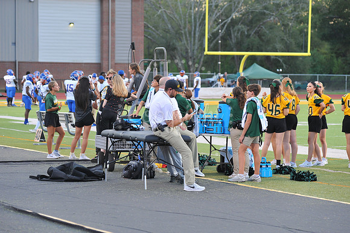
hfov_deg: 14.2
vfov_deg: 9.5
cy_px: 116
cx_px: 175
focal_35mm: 145
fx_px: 1409
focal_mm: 145
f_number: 5
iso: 1000
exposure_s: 1/200
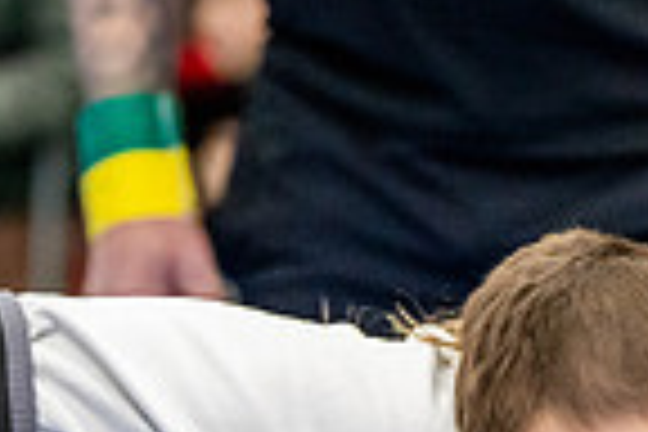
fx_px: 8477
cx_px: 752
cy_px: 853
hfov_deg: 4.4
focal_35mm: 471
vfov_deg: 2.9
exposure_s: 1/500
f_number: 2.8
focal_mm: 117
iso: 5000
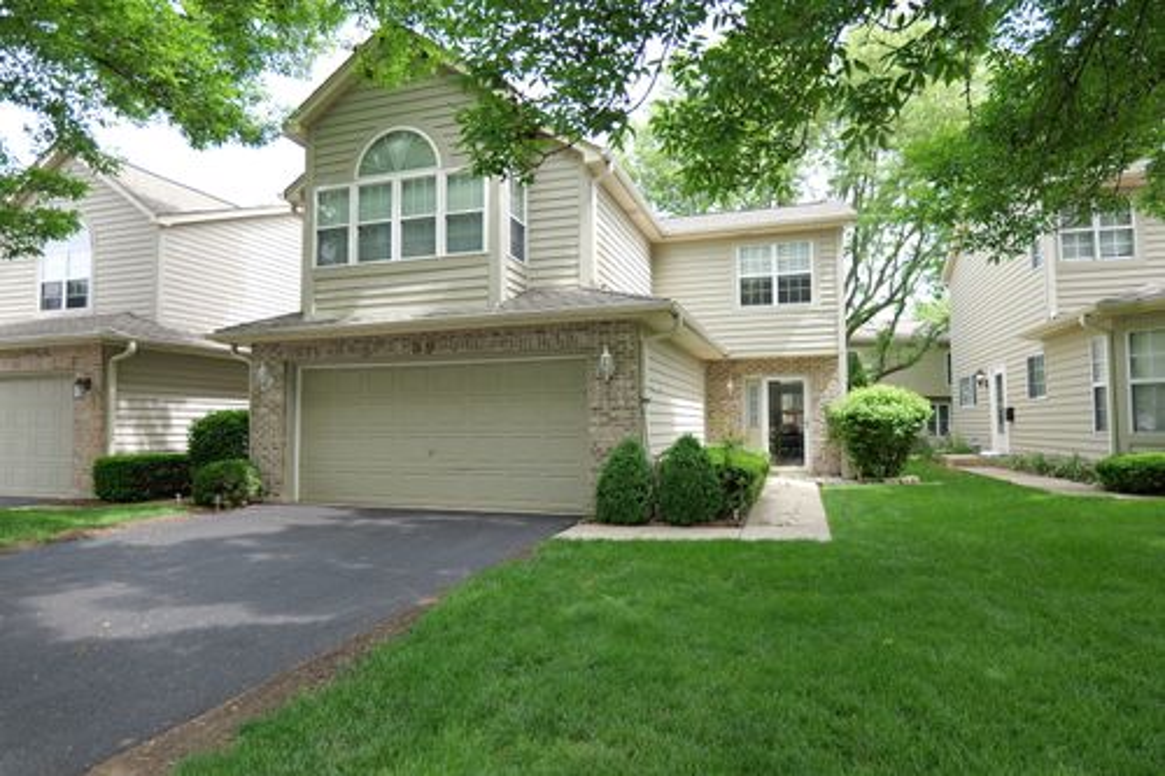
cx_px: 582
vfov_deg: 61.9
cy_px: 388
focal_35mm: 20
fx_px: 647
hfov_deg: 84.0
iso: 100
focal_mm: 20
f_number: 3.5
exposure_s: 1/125
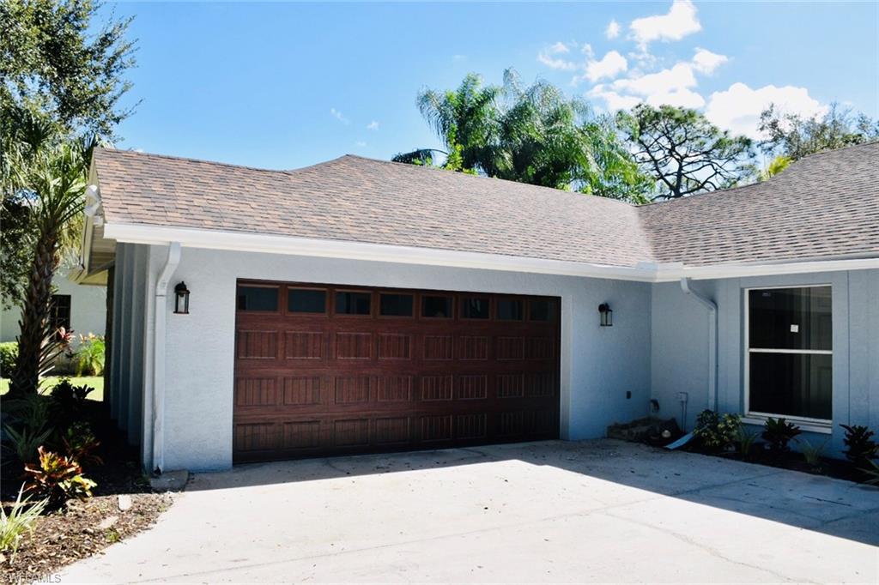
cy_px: 292
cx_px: 440
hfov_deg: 67.4
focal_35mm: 27
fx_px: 659
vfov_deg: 47.9
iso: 200
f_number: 9
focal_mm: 18
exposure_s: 1/320
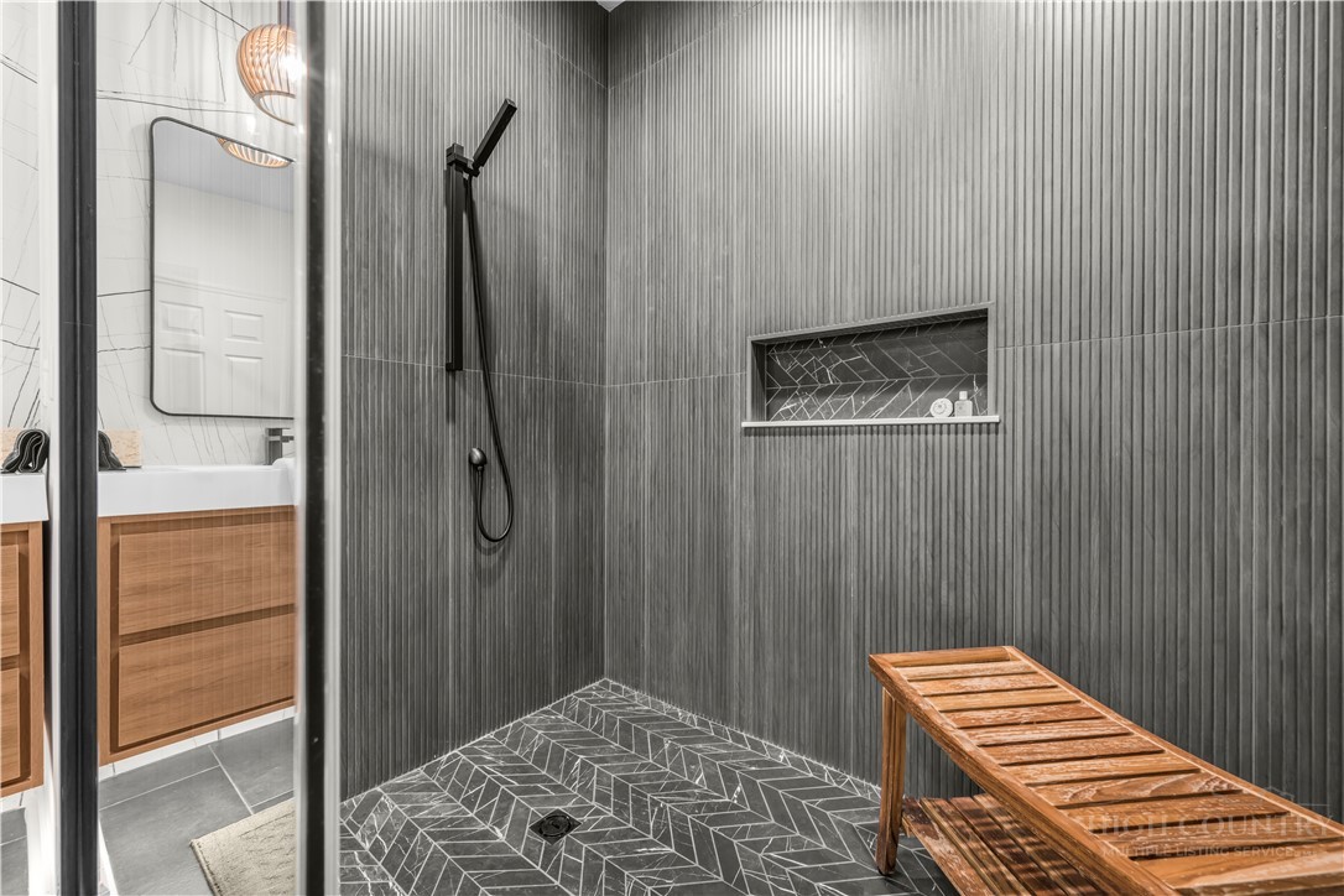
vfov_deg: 81.2
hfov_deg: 104.3
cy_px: 448
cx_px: 672
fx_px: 523
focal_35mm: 14
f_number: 9
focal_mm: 14
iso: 400
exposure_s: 1/4
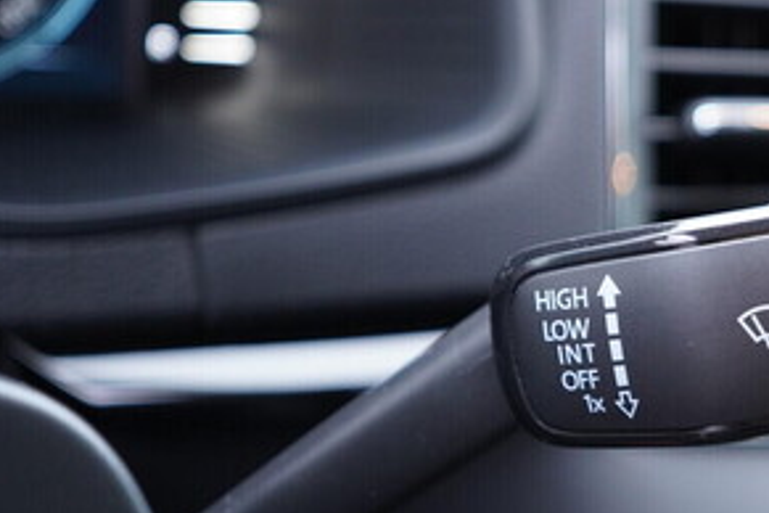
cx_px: 708
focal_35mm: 68
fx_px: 1452
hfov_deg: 28.4
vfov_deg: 20.0
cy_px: 313
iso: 500
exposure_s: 1/40
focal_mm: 24
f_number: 2.8
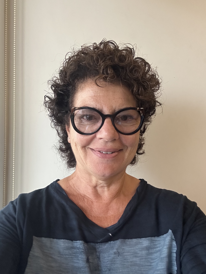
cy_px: 137
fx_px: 238
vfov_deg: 60.0
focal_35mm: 30
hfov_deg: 46.8
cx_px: 103
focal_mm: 2.69
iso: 320
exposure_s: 1/60
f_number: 1.9
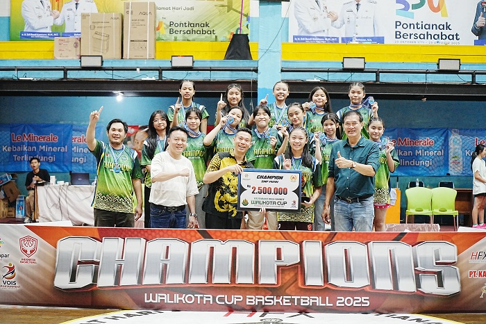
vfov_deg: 19.4
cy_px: 162
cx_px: 243
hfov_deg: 28.9
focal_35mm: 70
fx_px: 945
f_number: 2.8
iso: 4000
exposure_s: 1/200
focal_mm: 70
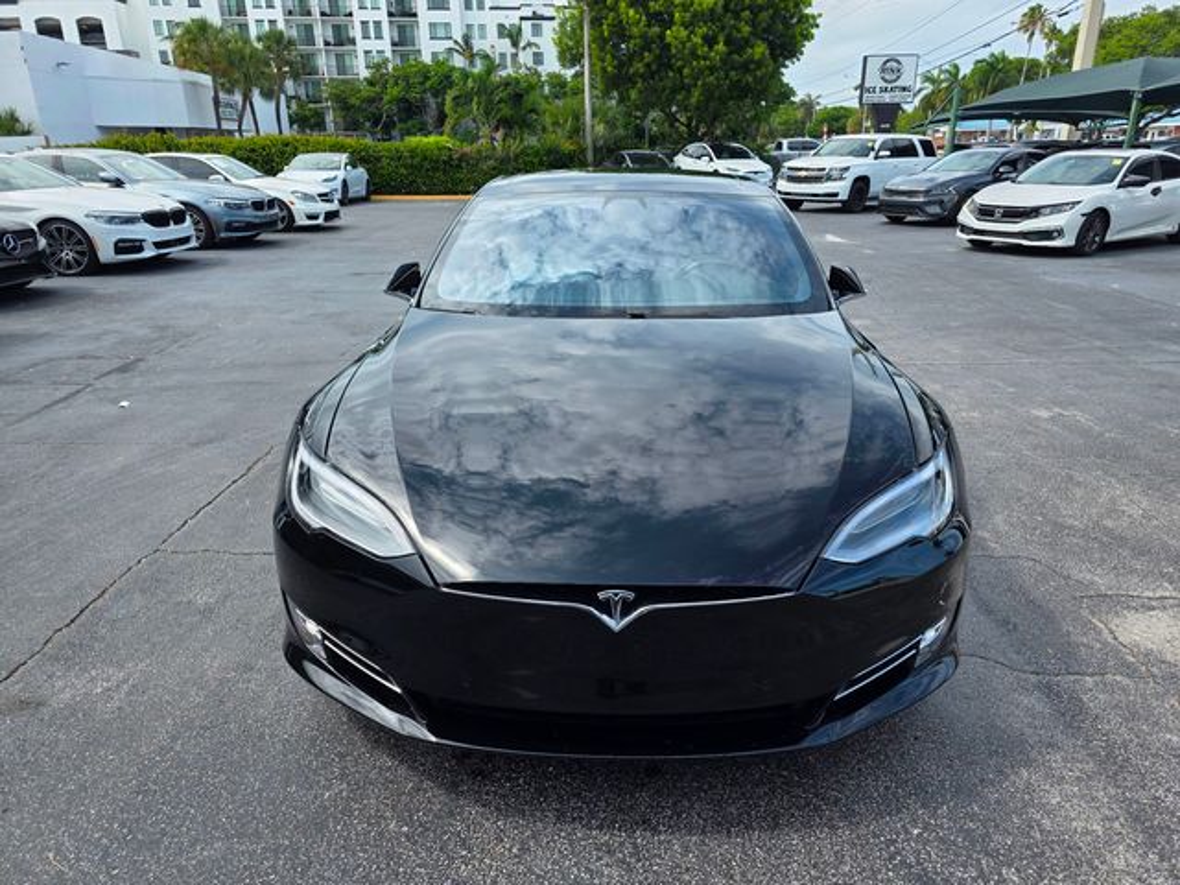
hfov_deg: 73.9
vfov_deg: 58.9
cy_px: 442
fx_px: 784
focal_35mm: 23
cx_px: 590
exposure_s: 1/2953
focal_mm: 6.3
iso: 80
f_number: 1.7
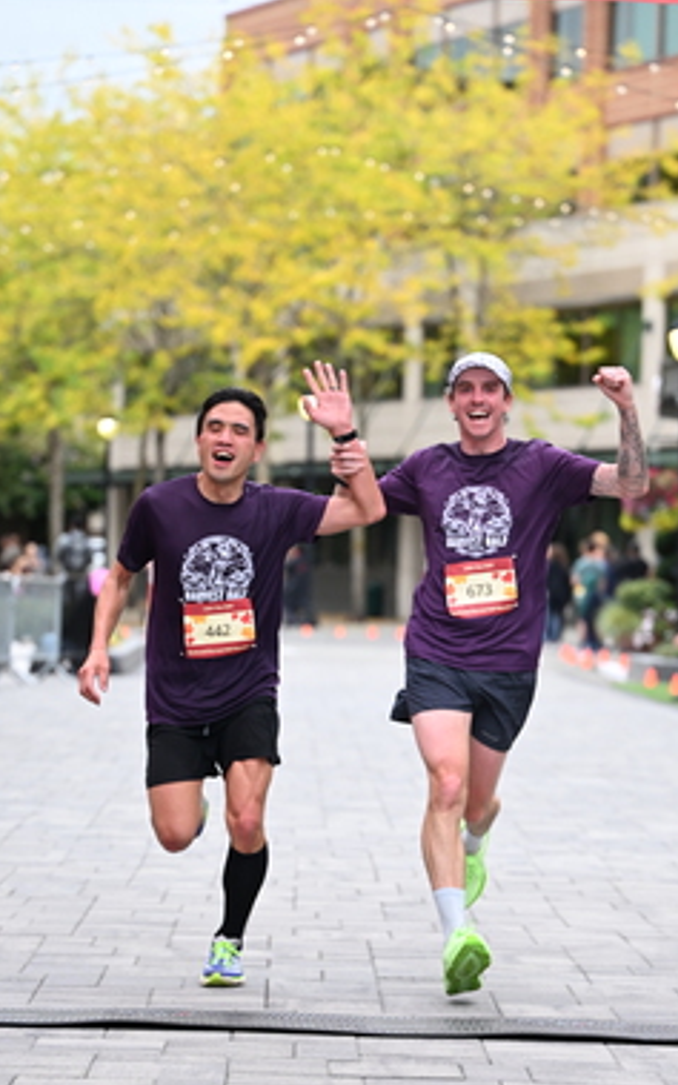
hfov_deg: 9.6
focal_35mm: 136
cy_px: 627
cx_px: 385
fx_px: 4019
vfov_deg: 15.4
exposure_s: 1/1250
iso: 1250
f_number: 2.8
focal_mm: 92
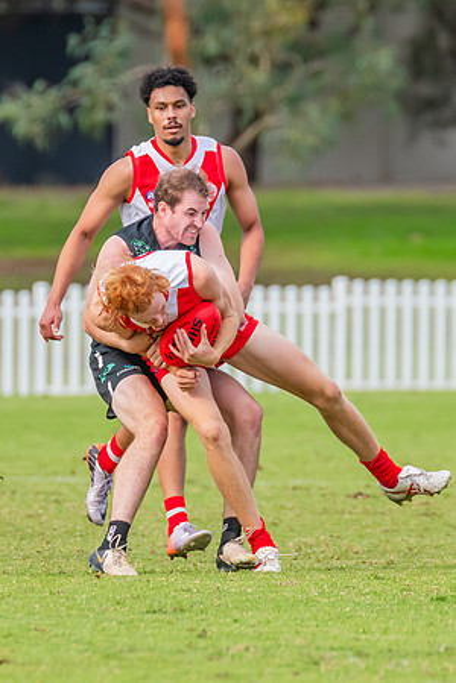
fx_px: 17543
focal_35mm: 923
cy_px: 322
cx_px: 177
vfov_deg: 2.2
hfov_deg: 1.5
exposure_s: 1/1600
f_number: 6.3
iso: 800
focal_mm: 420
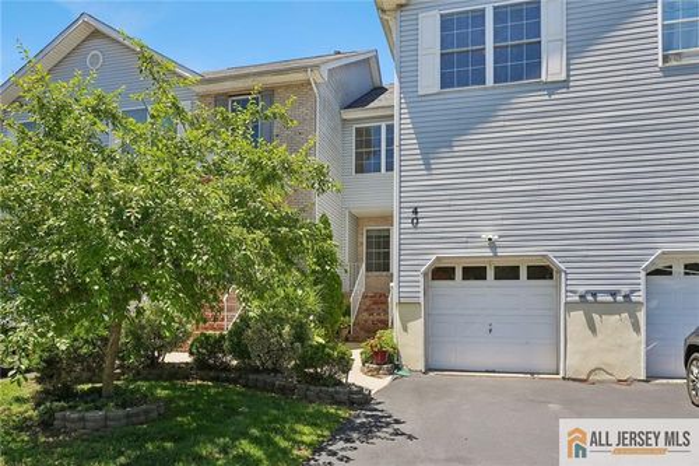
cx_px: 350
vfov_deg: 53.1
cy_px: 233
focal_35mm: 24
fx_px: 466
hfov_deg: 73.8
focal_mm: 24
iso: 100
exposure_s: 1/80
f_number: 11
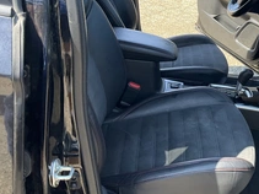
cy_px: 60
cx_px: 233
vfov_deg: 26.3
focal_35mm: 55
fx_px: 411
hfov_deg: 33.1
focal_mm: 3
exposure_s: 1/160
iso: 20
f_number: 1.8
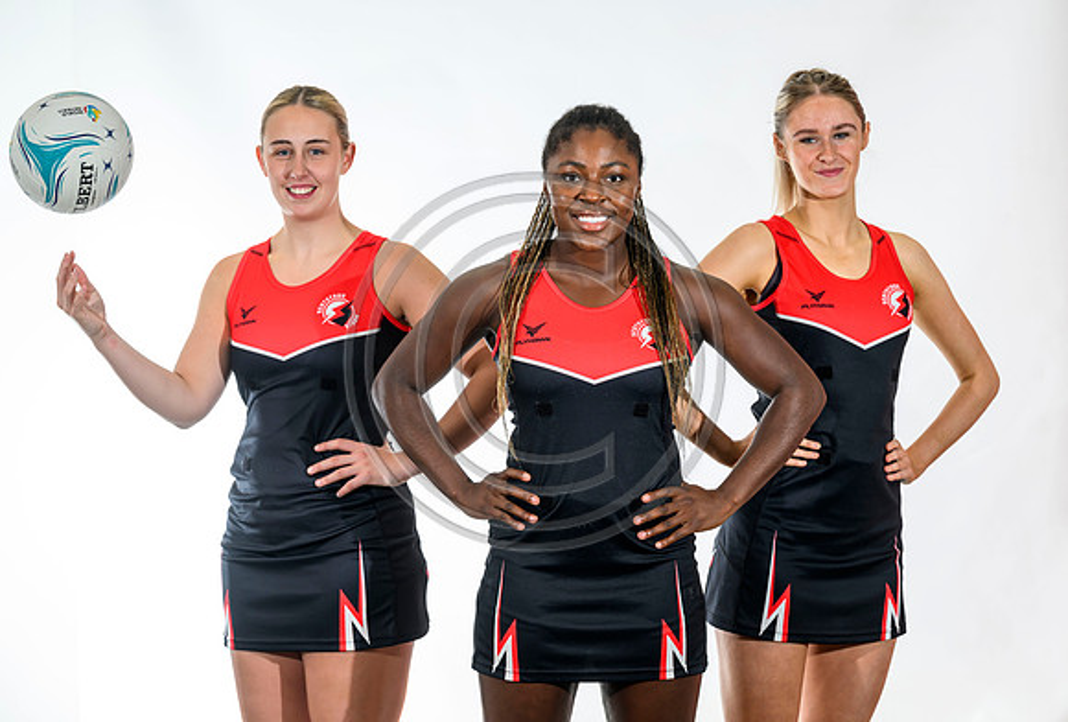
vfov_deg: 11.3
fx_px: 3646
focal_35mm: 122
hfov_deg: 16.7
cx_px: 551
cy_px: 343
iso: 320
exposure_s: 1/160
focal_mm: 115
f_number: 5
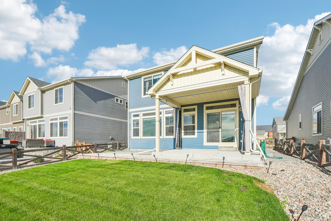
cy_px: 110
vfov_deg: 77.3
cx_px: 166
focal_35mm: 15
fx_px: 138
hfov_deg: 100.4
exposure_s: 1/4000
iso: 800
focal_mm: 10
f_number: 8
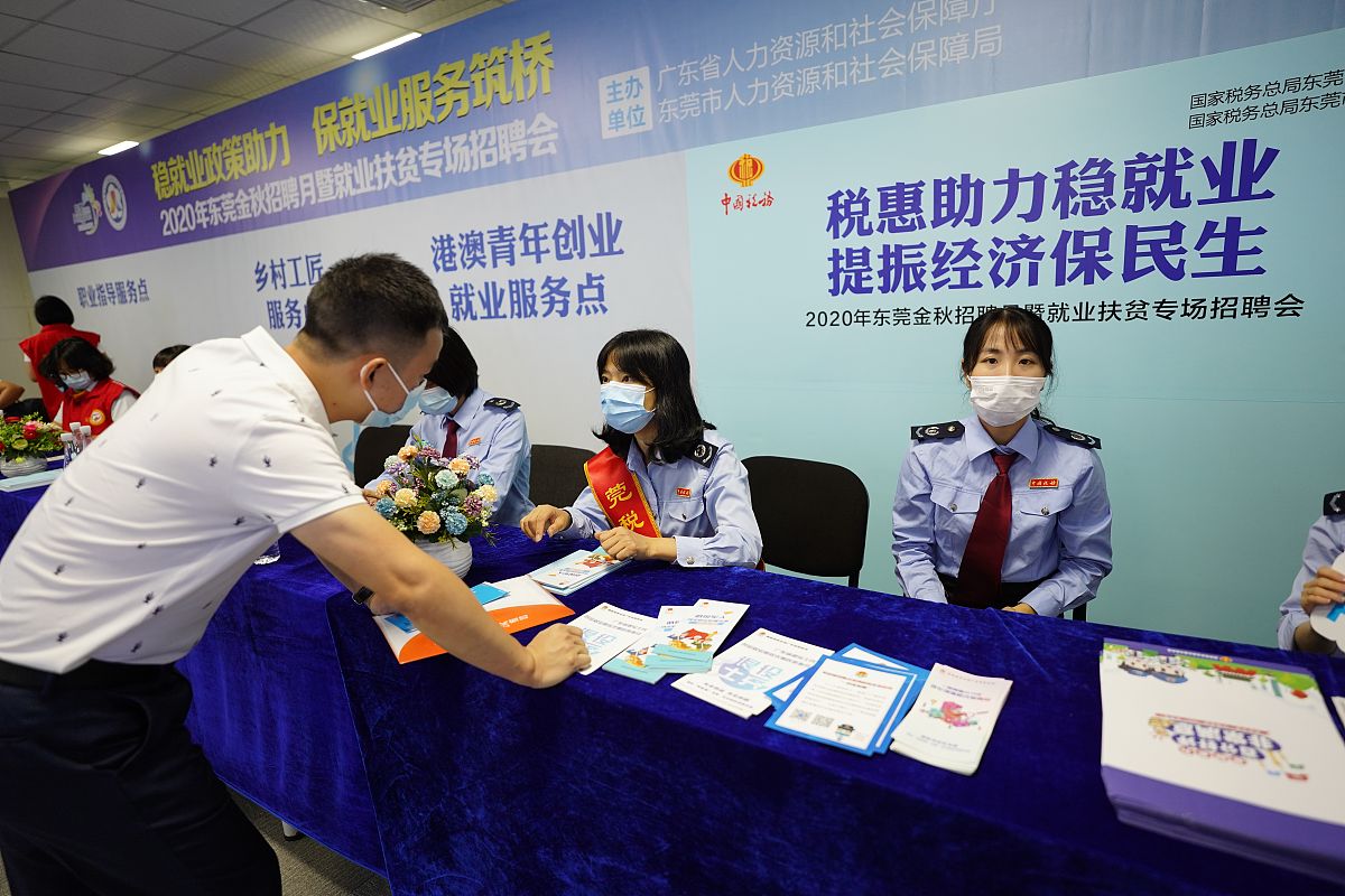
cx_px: 672
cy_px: 448
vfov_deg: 61.9
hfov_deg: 84.0
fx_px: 747
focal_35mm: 20
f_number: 1.8
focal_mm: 20
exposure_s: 1/160
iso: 500
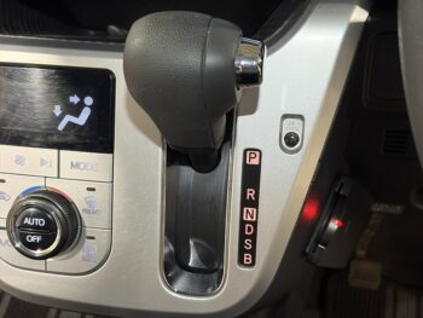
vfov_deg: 28.1
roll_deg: +3.7
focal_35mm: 52
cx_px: 212
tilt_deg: -35.9
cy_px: 159
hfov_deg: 36.8
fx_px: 636
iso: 250
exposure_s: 1/33
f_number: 1.6
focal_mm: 5.96
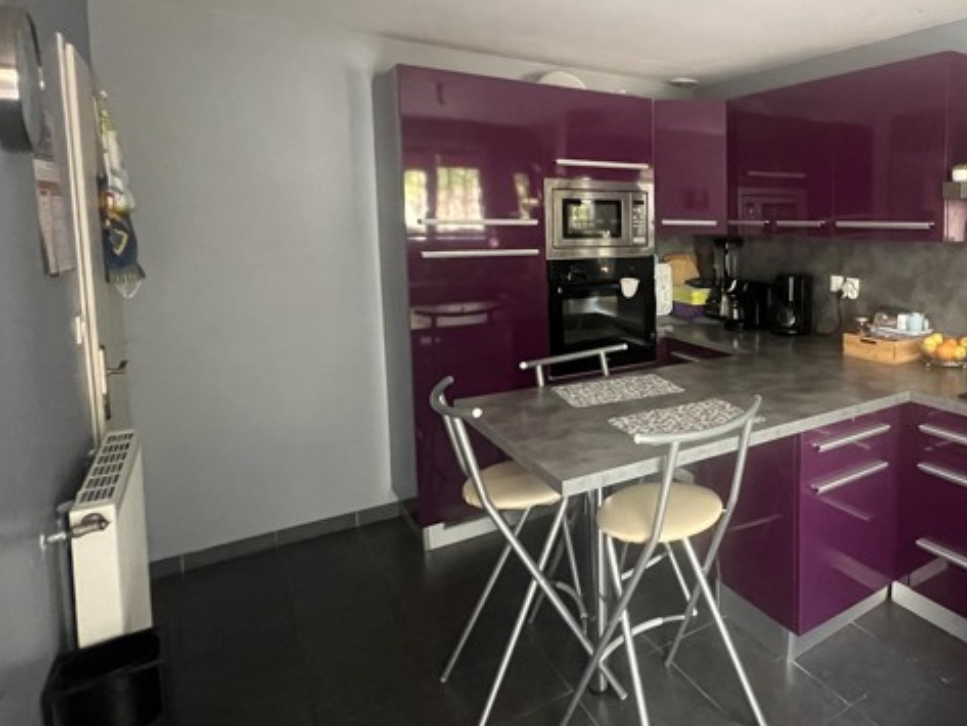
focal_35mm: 22
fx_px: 615
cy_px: 280
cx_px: 789
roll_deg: -0.2
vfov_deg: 60.4
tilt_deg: -5.2
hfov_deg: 68.2
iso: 1250
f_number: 1.8
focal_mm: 1.57
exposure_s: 1/39
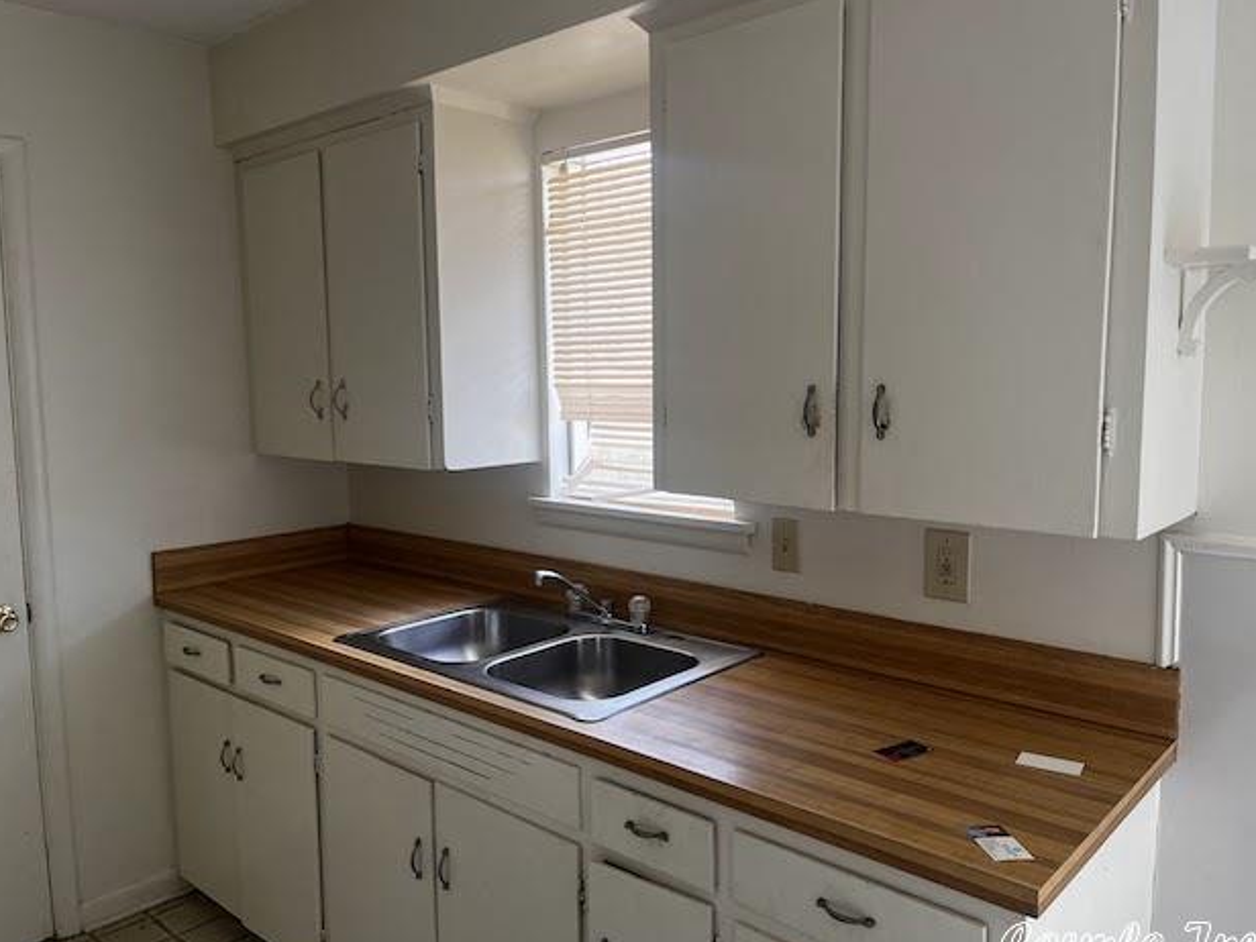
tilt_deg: -3.4
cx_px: 608
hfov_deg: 65.3
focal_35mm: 27
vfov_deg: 51.4
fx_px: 980
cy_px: 473
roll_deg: -0.4
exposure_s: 1/121
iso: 125
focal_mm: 5.1
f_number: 1.6
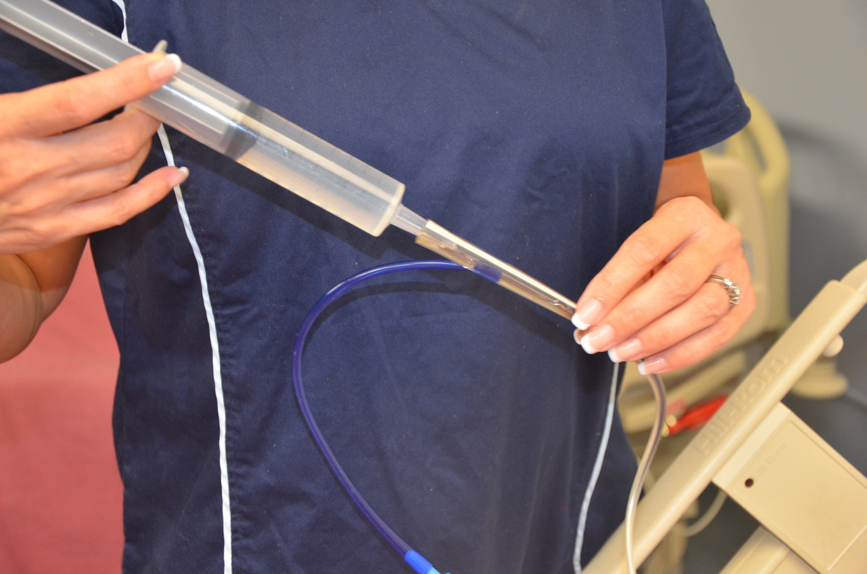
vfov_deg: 21.5
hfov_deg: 32.0
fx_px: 1514
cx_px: 434
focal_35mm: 63
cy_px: 287
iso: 800
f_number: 4.8
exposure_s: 1/60
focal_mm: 42
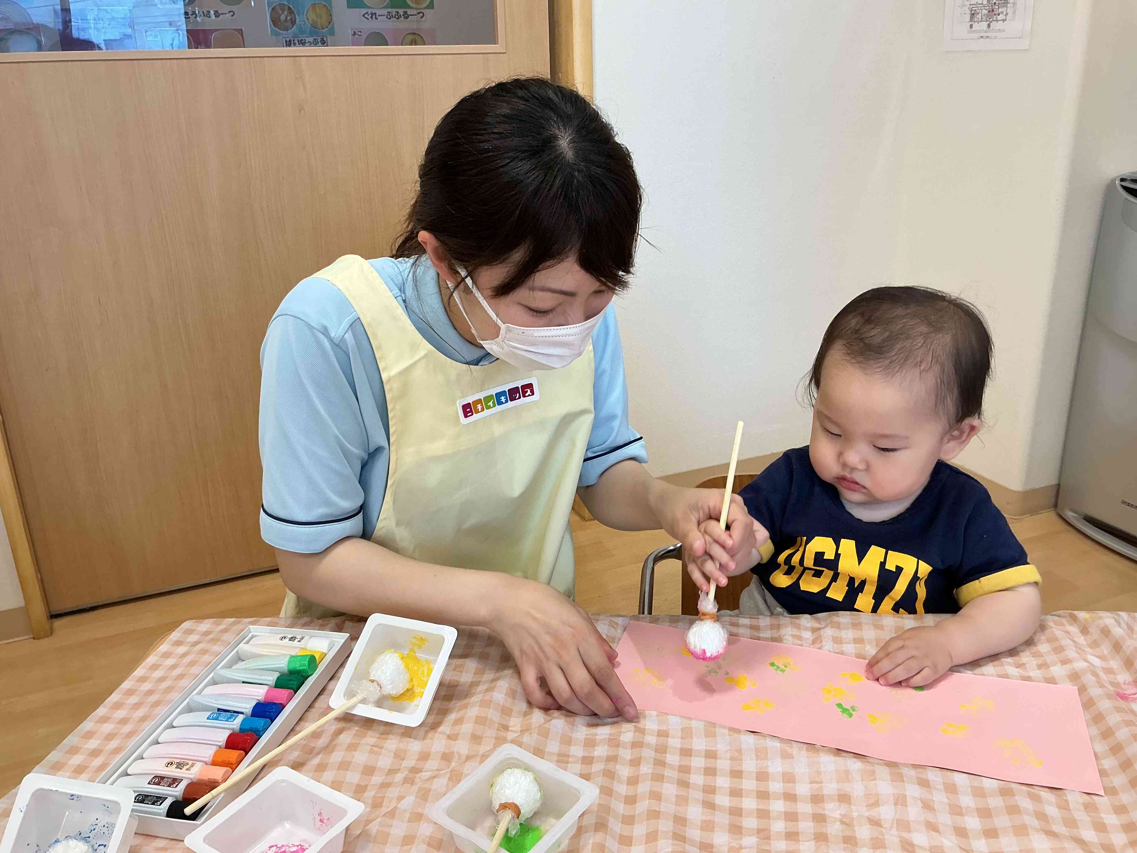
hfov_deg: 61.7
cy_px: 426
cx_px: 568
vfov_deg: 48.2
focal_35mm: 29
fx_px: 953
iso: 64
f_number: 1.8
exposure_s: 1/120
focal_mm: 3
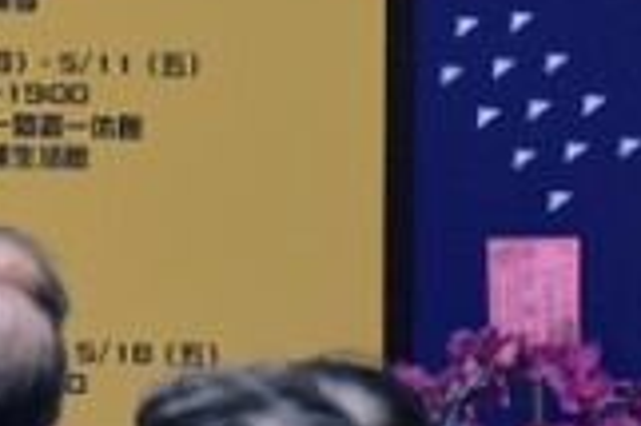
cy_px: -149
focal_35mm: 365
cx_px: -613
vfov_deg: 3.7
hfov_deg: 5.5
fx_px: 6492
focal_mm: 56
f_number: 5
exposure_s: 1/100
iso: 640
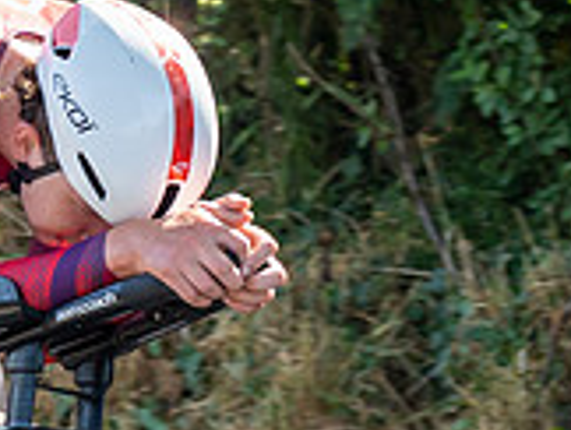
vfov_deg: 3.1
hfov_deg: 4.1
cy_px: 479
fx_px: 8012
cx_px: 124
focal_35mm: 485
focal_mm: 70
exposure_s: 1/800
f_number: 3.5
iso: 400
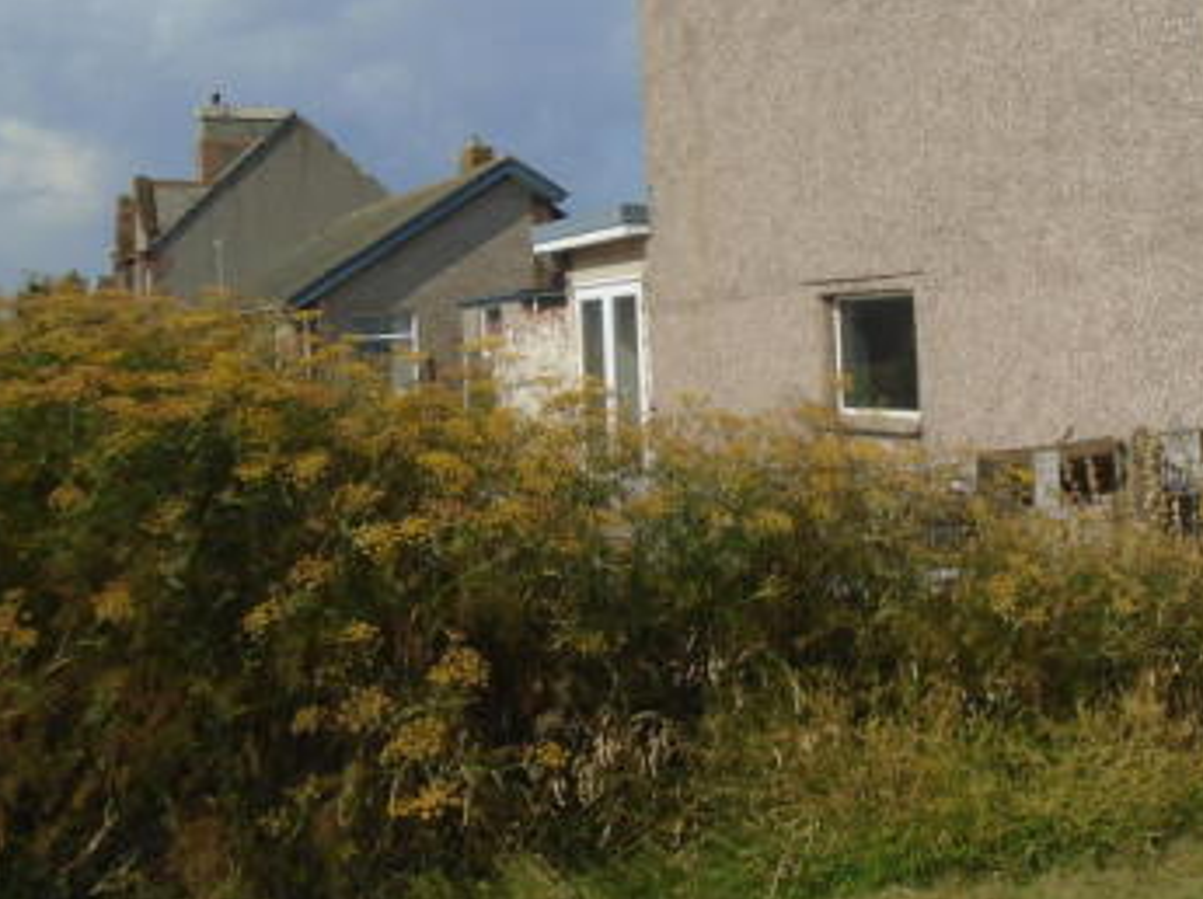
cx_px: 922
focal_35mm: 44
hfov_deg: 41.5
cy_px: 277
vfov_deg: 32.5
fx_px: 1528
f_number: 8
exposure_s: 1/400
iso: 100
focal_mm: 4.6
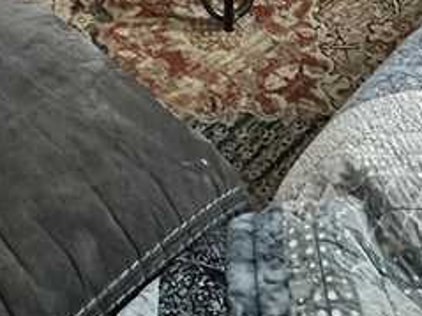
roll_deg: -0.1
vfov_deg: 12.8
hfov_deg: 26.0
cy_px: -521
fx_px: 914
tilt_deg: -2.0
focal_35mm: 75
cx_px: 207
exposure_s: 1/60
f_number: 2.2
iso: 200
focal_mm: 2.22
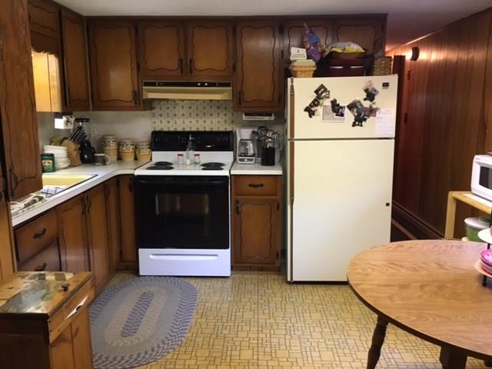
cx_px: 246
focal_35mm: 29
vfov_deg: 48.2
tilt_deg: -10.1
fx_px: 412
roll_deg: -0.3
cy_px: 184
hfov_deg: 61.7
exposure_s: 1/20
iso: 200
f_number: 2.2
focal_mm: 4.15
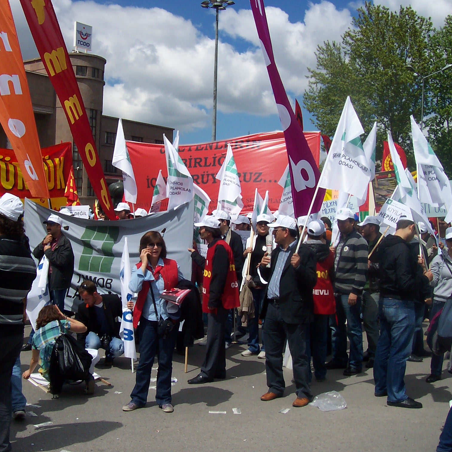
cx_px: 184
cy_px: 225
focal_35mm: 44
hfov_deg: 38.2
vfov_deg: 38.3
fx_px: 650
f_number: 5.6
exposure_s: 1/1000
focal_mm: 5.6
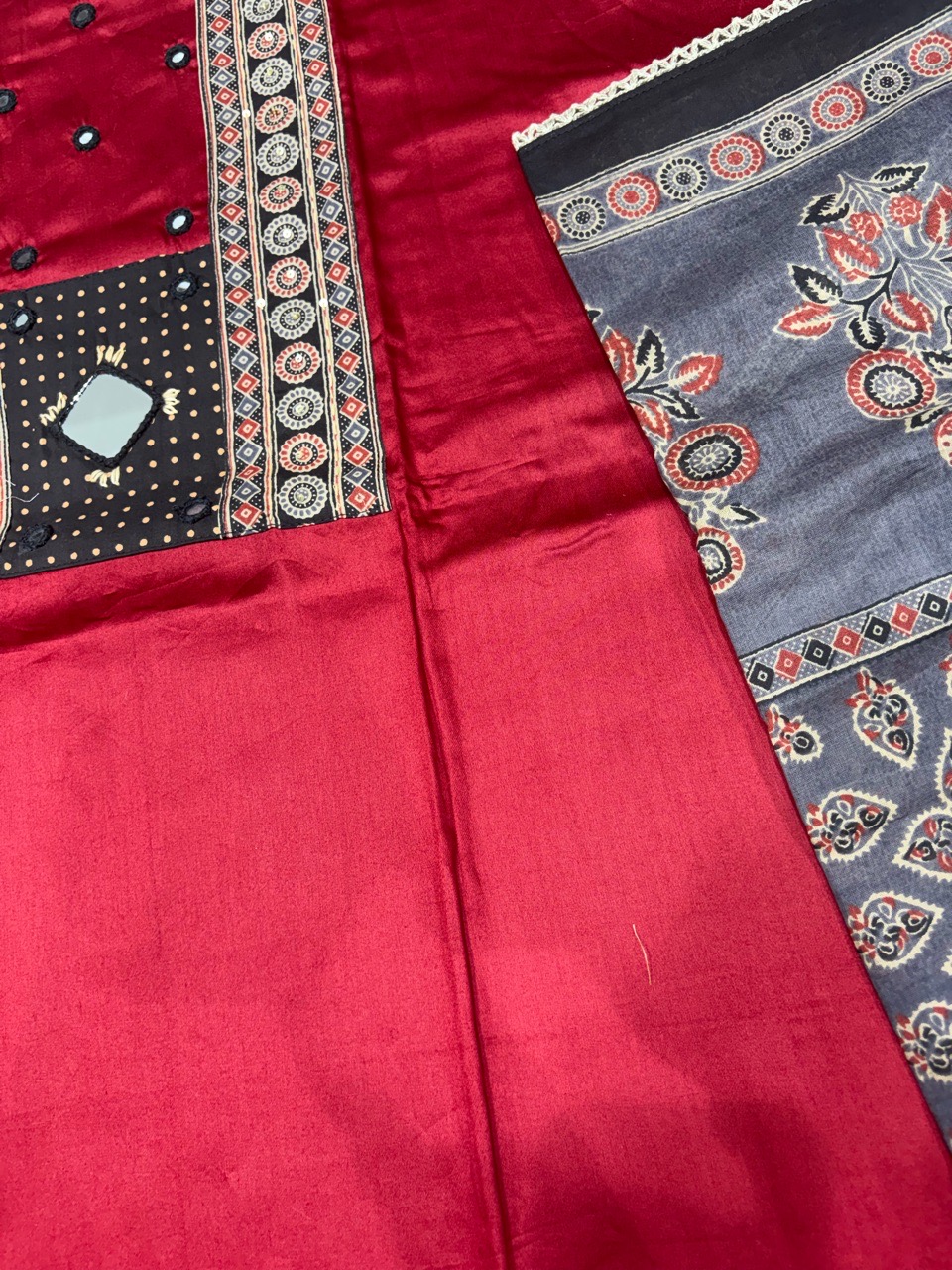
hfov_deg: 53.1
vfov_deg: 67.3
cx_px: 476
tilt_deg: -71.7
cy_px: 635
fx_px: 953
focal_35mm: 26
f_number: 1.6
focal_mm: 5.96
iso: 125
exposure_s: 1/100
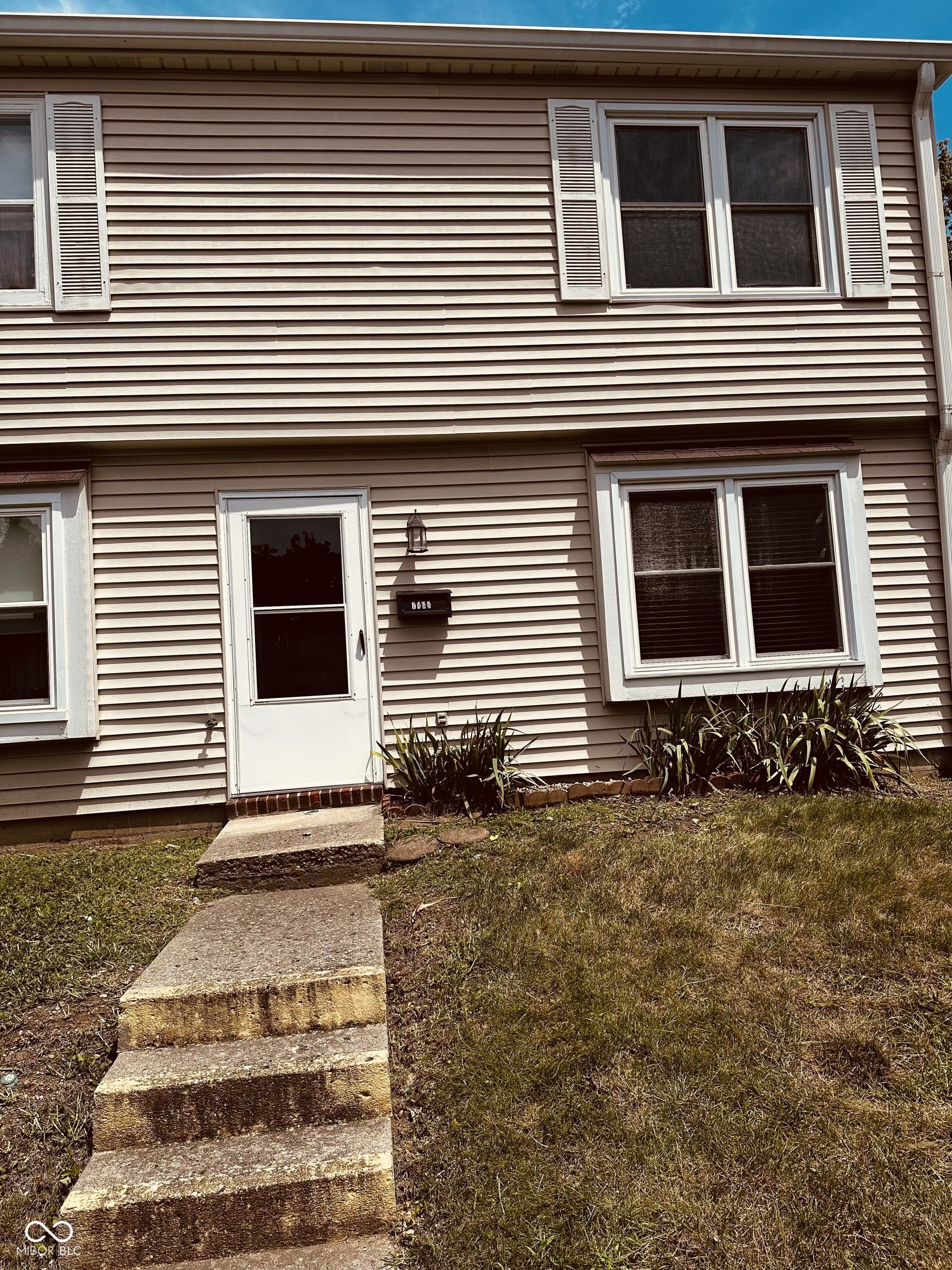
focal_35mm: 24
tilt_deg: +5.7
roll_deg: +2.3
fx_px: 880
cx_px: 476
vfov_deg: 71.6
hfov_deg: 56.8
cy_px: 635
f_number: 1.78
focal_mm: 6.86
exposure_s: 1/6623
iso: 80
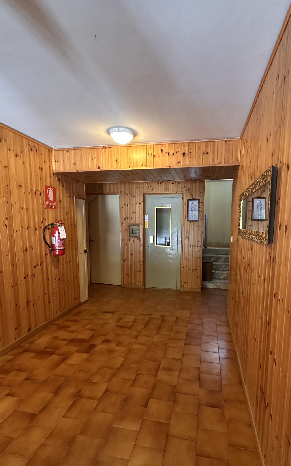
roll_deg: +0.1
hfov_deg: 64.7
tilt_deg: -6.1
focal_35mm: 18
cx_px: 164
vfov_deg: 90.9
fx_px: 228
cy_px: 254
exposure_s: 1/50
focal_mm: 2.22
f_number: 2.2
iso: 320
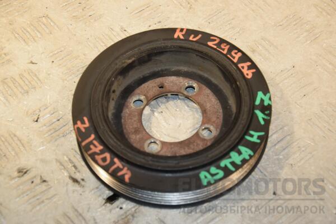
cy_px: 112
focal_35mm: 93
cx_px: 168
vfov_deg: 14.7
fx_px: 868
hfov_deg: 21.9
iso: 800
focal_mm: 62
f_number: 6.3
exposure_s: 1/200
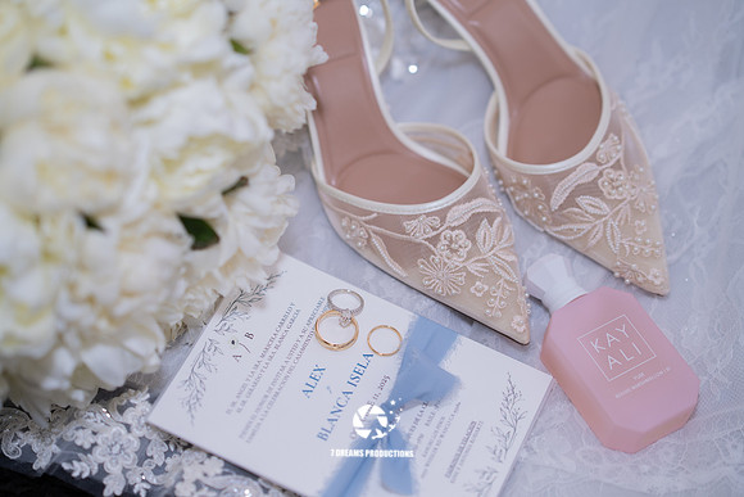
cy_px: 248
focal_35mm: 85
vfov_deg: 16.1
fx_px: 1757
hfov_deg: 23.9
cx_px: 372
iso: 320
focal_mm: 85
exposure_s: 1/125
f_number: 2
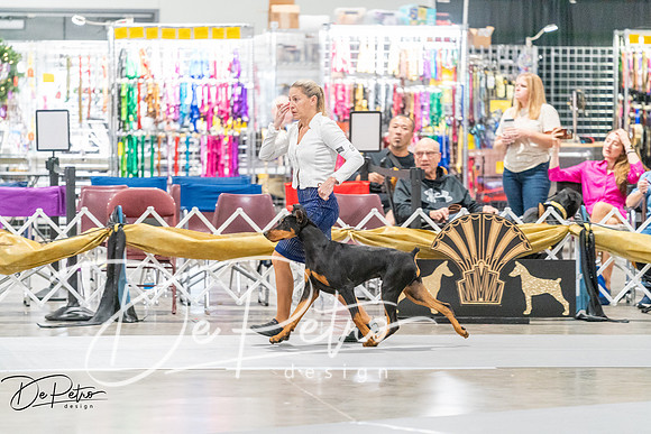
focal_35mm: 200
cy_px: 217
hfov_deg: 10.3
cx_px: 326
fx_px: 3617
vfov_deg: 6.9
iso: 8000
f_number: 2.8
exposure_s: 1/250
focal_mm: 200
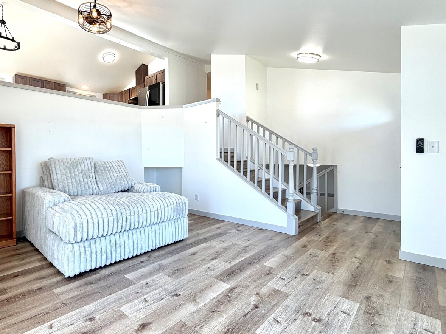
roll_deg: +0.6
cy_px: 159
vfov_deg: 68.6
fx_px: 245
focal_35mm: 19
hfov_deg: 82.7
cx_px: 161
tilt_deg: -0.2
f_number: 2.2
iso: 64
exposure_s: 1/120
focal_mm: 2.22
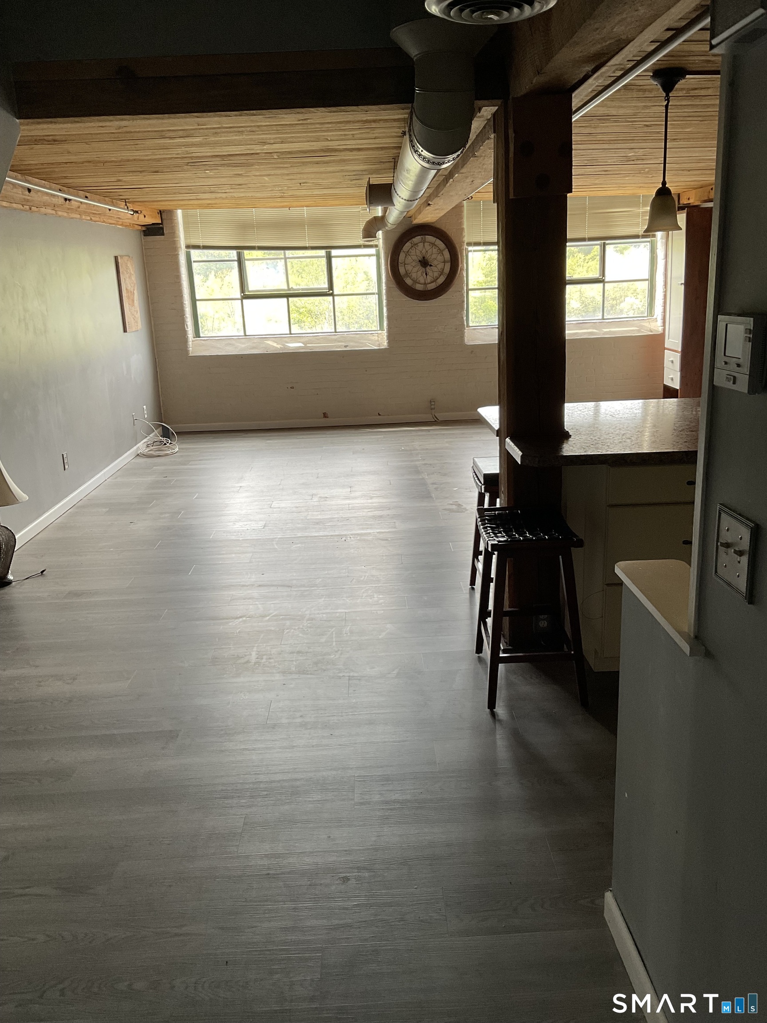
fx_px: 857
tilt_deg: -16.1
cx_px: 384
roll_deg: +2.4
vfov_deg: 61.7
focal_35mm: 29
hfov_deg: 48.2
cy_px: 512
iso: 64
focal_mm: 3
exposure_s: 1/122
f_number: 1.8
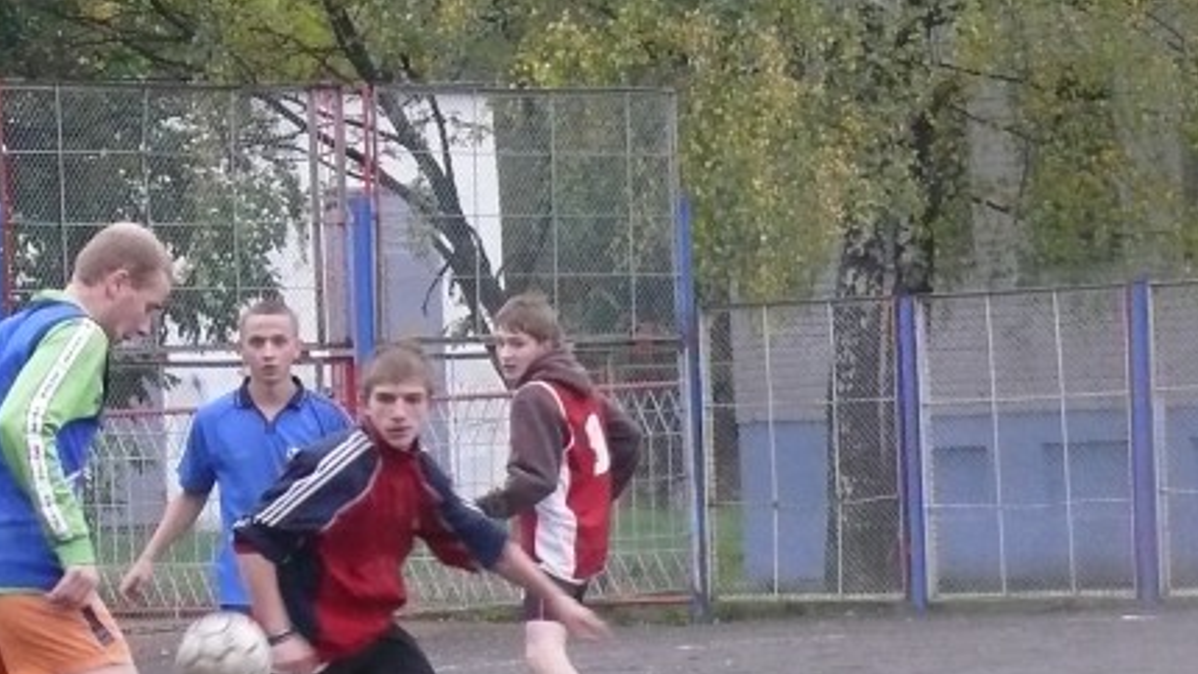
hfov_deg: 10.1
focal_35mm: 214
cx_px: 421
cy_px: 532
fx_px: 6799
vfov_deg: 5.7
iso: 400
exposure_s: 1/100
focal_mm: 15.6
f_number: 3.2
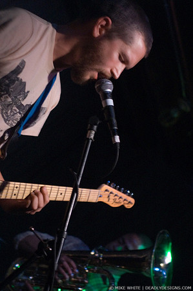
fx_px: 604
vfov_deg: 27.0
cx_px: 96
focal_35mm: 75
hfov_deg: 18.1
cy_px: 146
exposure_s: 1/13
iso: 1600
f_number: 2.8
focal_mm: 50
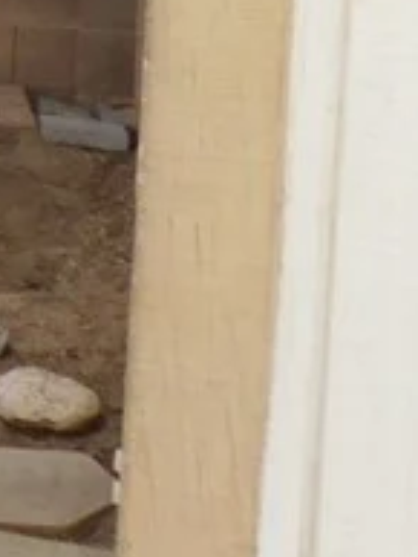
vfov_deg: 15.6
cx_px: -960
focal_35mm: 122
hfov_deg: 9.0
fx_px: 1962
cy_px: -89
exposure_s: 1/320
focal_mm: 4
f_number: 3
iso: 125
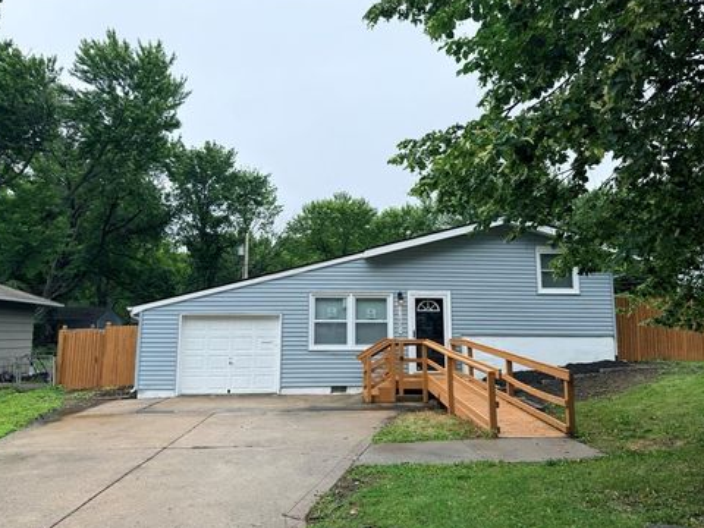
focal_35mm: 25
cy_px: 260
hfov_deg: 69.4
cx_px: 349
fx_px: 508
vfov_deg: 54.9
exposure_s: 1/2370
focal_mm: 6.76
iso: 80
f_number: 1.78
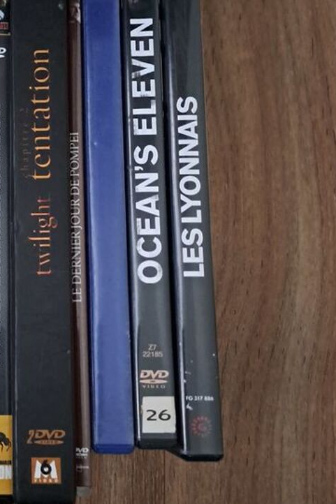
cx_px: 6
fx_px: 672
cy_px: 253
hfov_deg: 26.6
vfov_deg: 41.1
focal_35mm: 48
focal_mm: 4.65
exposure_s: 1/13
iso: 800
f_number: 1.8
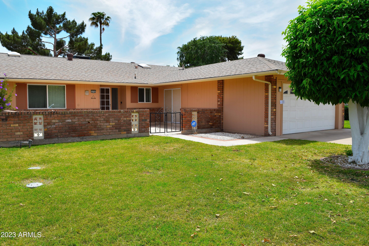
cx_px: 184
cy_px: 123
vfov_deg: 47.9
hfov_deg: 67.4
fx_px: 277
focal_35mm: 27
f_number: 10
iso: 200
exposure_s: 1/400
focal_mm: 18
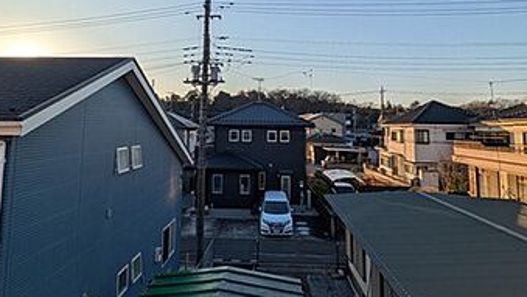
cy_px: 79
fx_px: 377
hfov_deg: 69.8
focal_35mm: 27
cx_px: 246
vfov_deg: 41.8
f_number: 2.2
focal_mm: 1.83
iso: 44
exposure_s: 1/2049
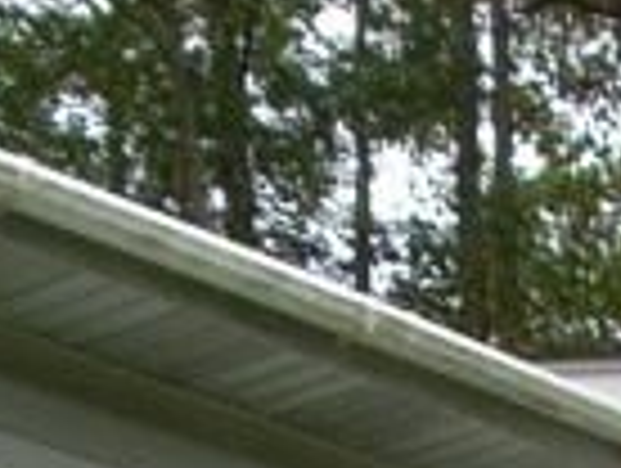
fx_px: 3163
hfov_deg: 11.1
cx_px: 590
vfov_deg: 7.9
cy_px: 1058
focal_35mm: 176
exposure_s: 1/200
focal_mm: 6.2
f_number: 4.3
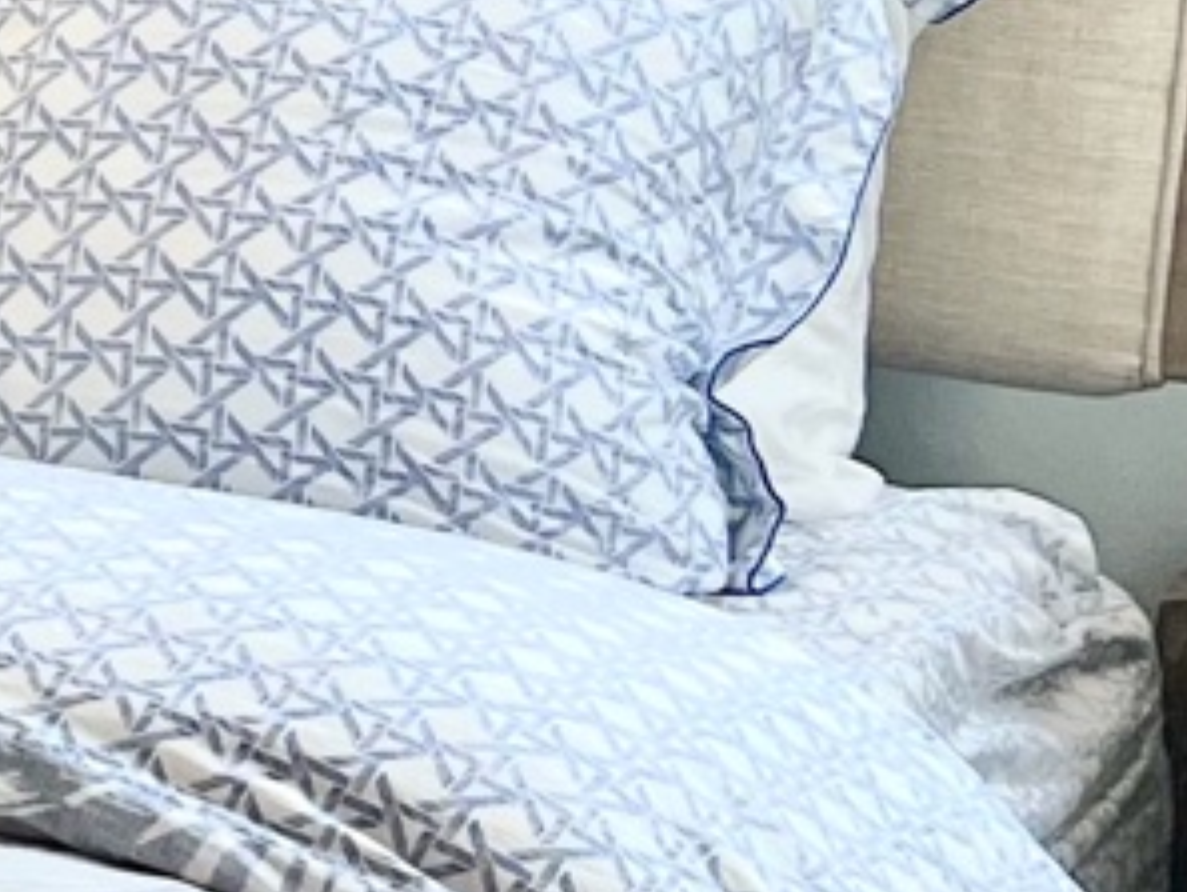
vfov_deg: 8.4
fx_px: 6003
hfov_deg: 9.2
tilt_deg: -10.9
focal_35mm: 175
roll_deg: +0.6
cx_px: -2314
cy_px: -44
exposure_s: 1/121
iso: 80
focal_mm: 5.7
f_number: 1.5
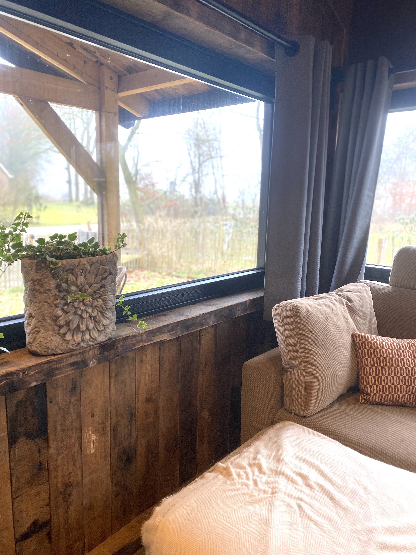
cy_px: 278
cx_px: 208
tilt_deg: -9.4
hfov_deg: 53.1
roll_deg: -0.3
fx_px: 417
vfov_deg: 67.3
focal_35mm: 26
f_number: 1.8
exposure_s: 1/50
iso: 100
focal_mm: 4.25
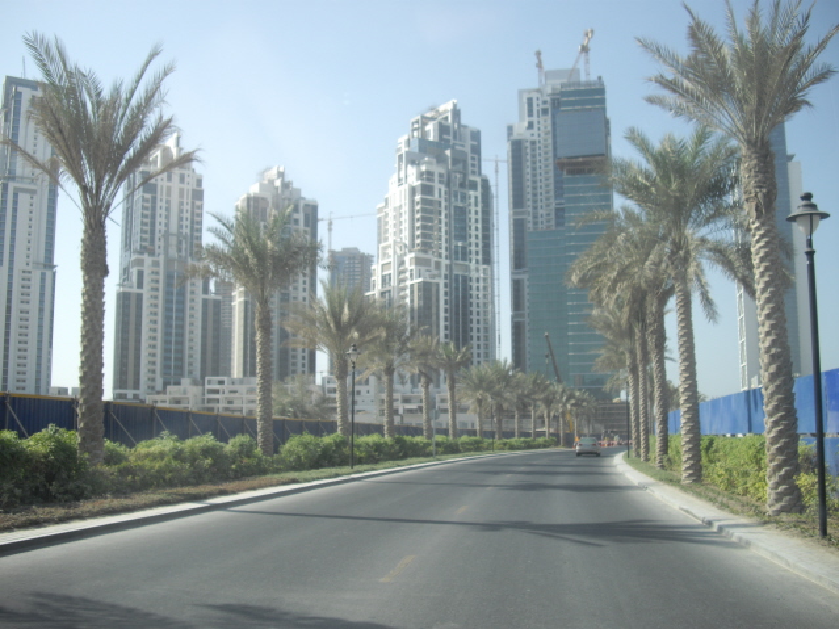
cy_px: 314
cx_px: 420
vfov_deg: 37.7
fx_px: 921
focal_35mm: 38
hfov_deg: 49.0
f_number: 2.8
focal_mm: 7.9
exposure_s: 1/640
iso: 50
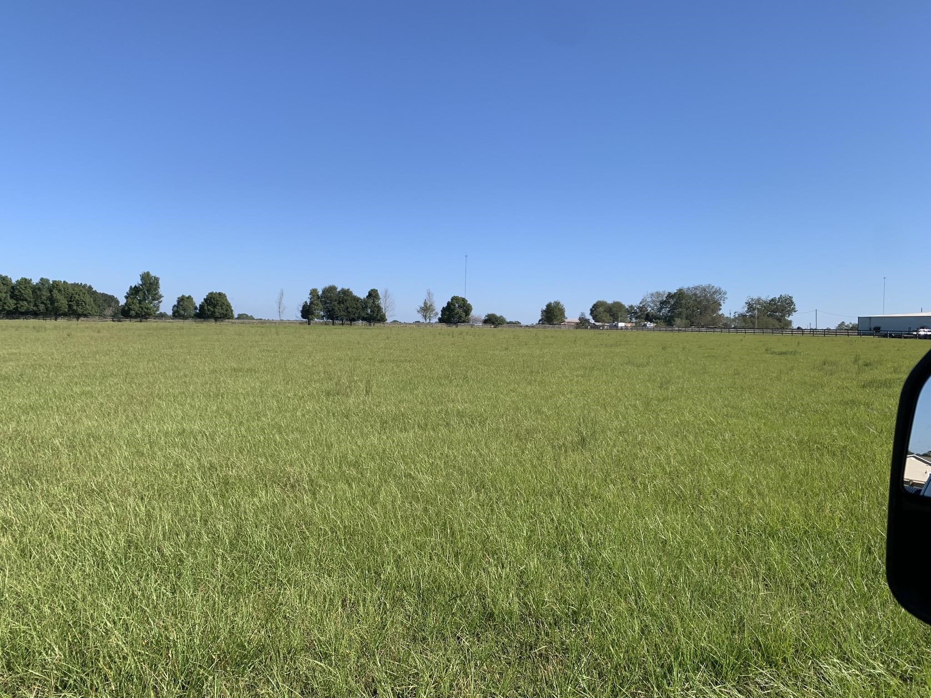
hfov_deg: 67.3
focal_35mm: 26
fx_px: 699
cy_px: 349
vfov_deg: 53.1
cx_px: 466
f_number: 1.8
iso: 25
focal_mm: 4.25
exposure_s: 1/2160
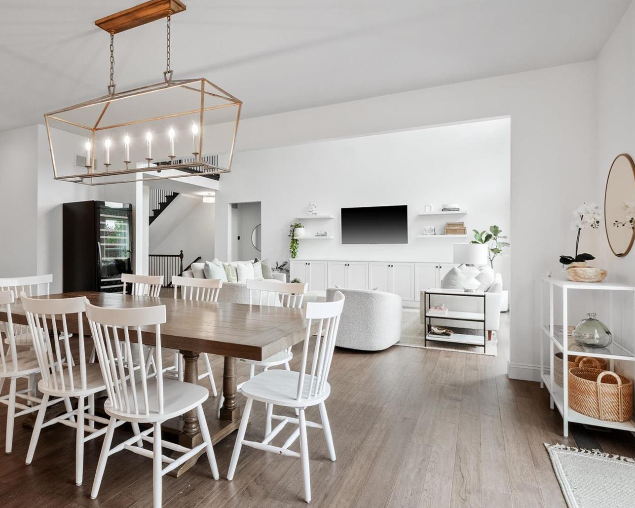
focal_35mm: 21
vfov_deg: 65.5
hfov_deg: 77.1
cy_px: 248
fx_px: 395
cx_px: 267
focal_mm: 9
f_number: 8
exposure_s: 1/25
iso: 400
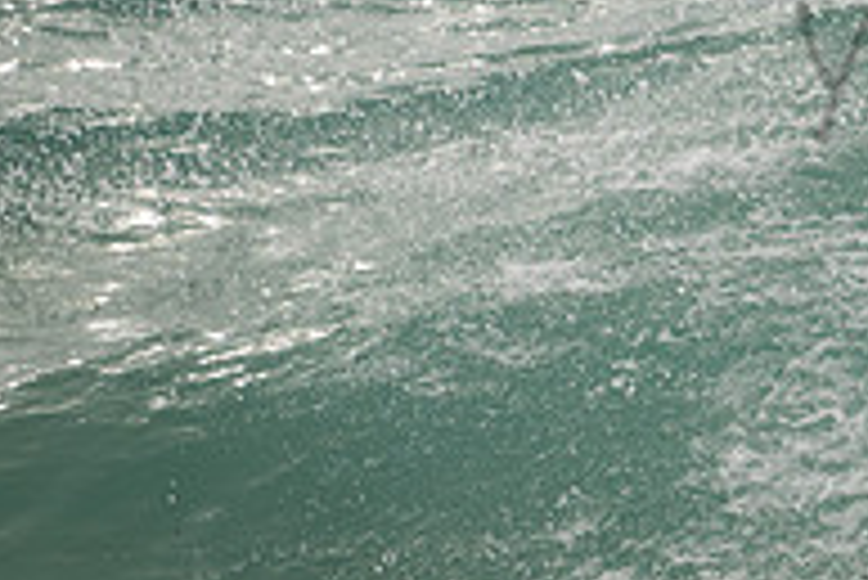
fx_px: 28303
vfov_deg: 1.2
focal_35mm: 1173
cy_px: 34
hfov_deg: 1.8
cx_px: 1259
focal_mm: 390
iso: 250
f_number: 5.6
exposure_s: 1/2000
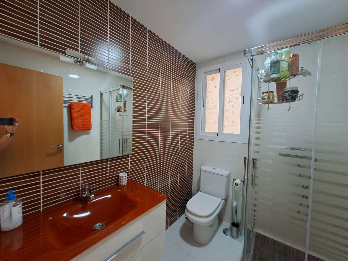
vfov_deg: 89.9
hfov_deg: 106.2
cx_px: 174
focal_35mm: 13
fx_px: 131
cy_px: 130
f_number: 2.2
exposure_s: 1/40
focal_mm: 1.74
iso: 125
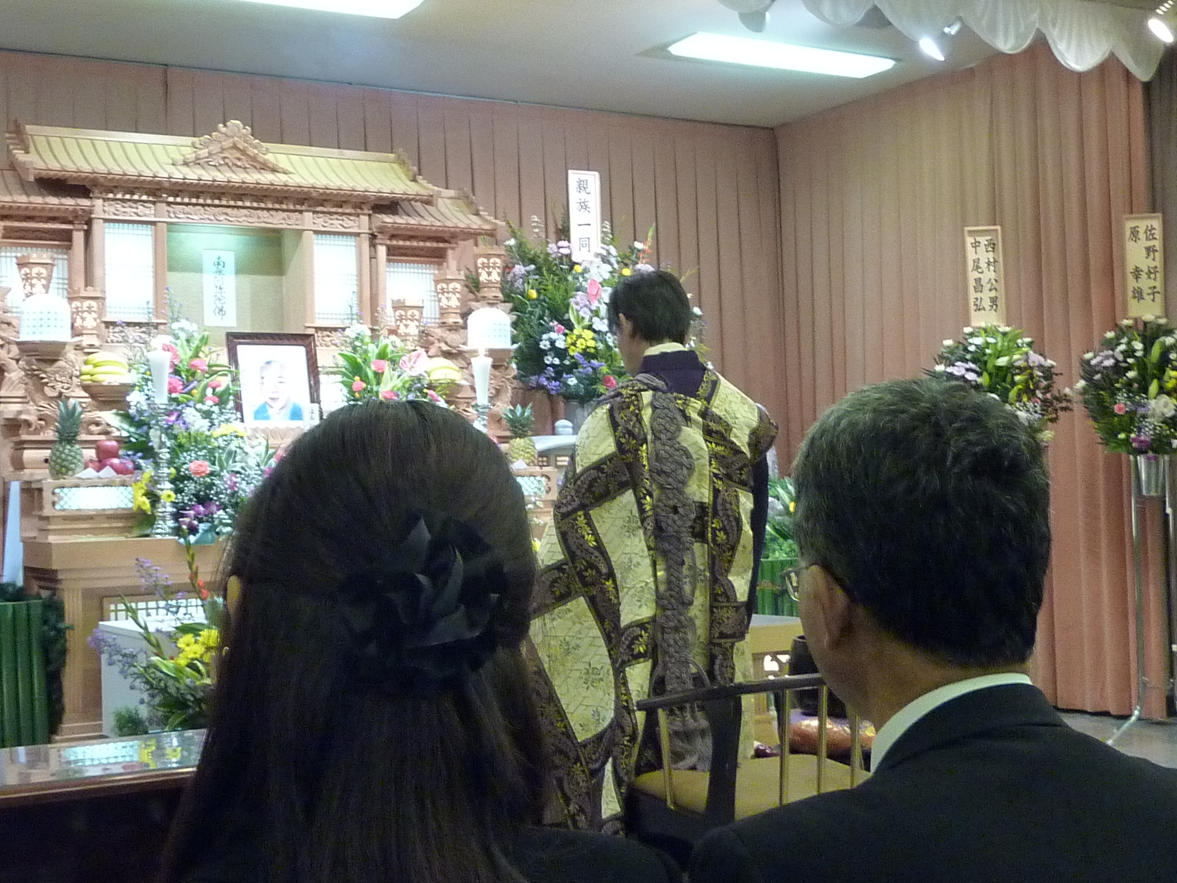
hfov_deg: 39.7
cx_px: 588
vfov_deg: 30.3
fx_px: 1632
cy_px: 442
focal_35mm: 48
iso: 400
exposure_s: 1/25
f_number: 3.3
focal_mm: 4.4
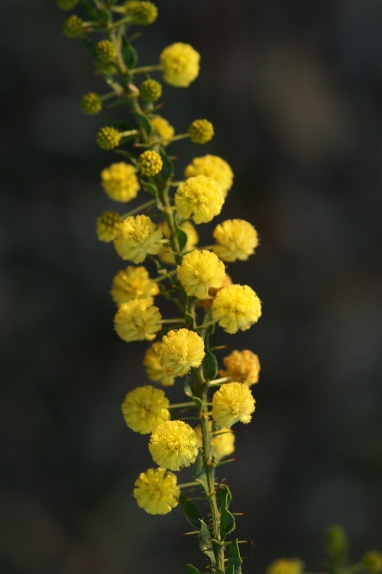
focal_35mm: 150
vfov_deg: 13.7
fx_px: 2392
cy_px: 287
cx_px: 191
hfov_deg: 9.1
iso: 100
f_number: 5
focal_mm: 100
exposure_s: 1/25
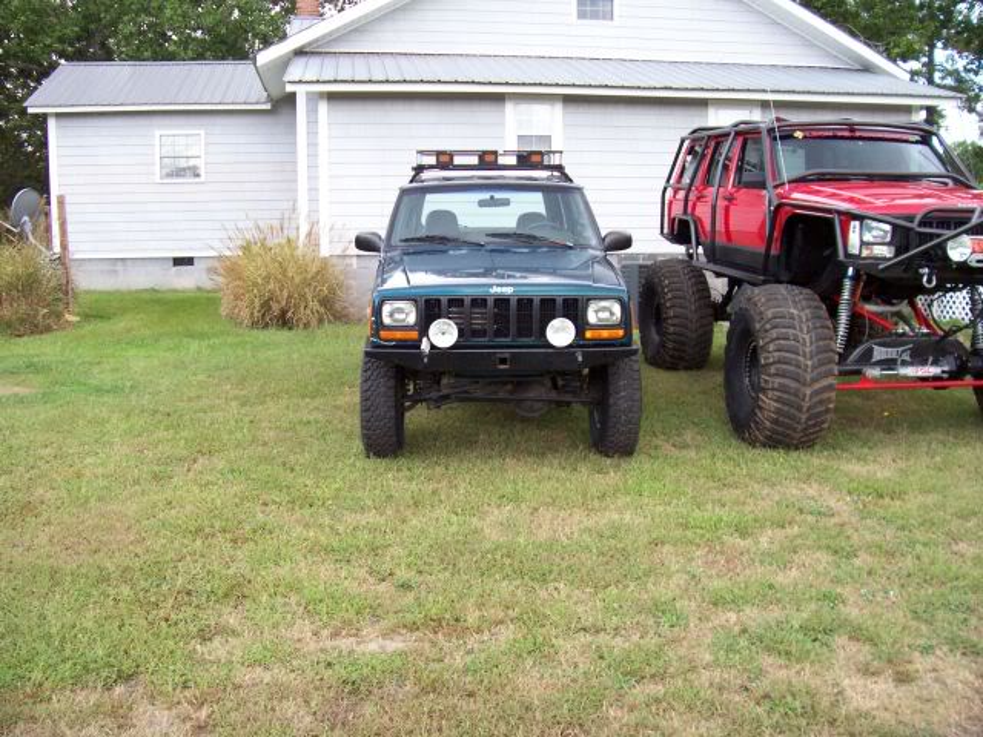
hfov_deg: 54.0
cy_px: 368
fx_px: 966
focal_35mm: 34
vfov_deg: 41.8
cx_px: 492
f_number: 2.7
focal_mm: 5.6
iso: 80
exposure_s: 1/238
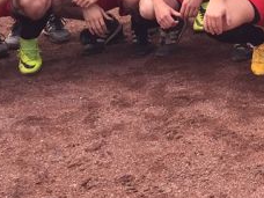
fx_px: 991
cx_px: 358
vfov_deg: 10.8
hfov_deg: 14.4
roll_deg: +2.2
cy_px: -141
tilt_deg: -5.2
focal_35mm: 130
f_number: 2.2
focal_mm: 4.15
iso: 32
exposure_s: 1/608
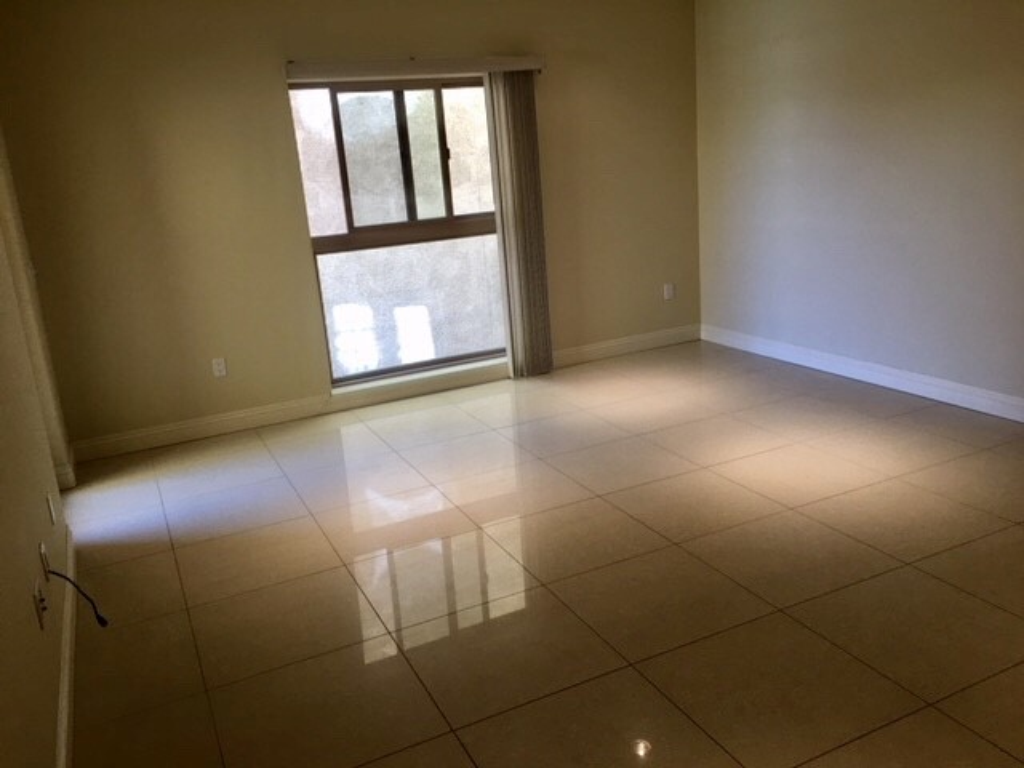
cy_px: 384
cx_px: 512
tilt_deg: -13.7
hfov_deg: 61.7
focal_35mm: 29
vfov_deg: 48.2
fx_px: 858
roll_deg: +3.8
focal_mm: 4.15
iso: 25
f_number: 2.2
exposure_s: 1/40
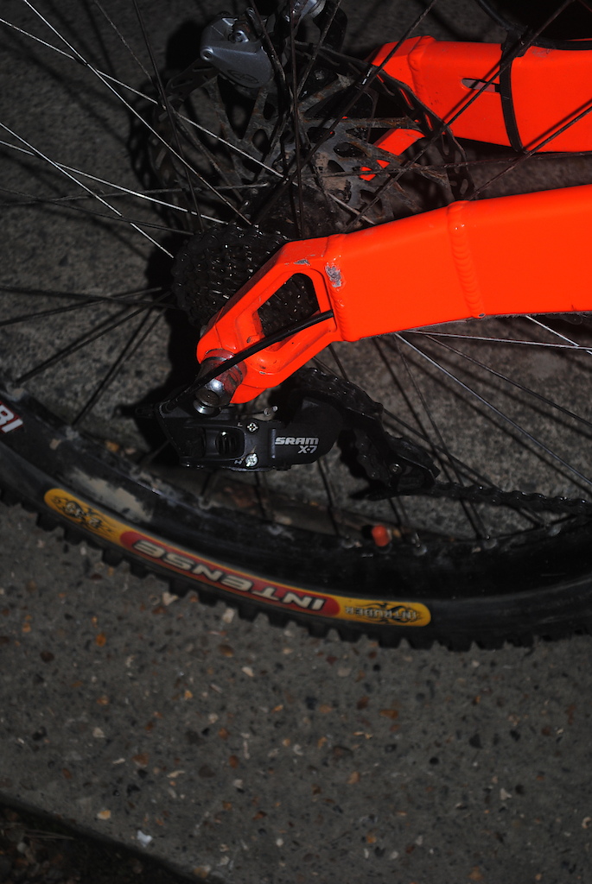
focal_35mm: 78
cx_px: 296
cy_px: 442
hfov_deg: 17.5
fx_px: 1919
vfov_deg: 26.0
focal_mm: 52
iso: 200
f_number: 5.6
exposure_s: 1/60
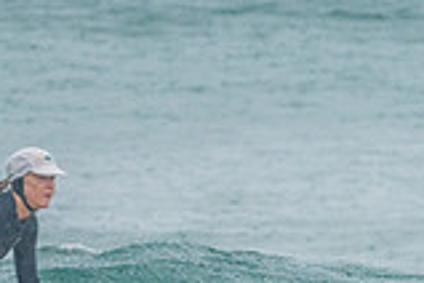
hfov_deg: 1.1
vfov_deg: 0.8
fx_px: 21457
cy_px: 407
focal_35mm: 1822
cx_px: 141
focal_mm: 500
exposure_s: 1/320
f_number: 5.6
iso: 1100
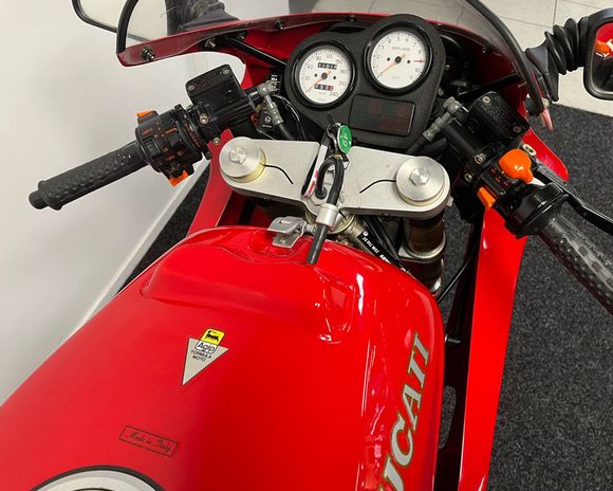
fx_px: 508
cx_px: 337
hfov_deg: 62.1
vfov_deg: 51.5
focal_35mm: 28
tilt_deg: -51.7
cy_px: 249
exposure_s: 1/50
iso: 160
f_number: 1.6
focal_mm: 5.1
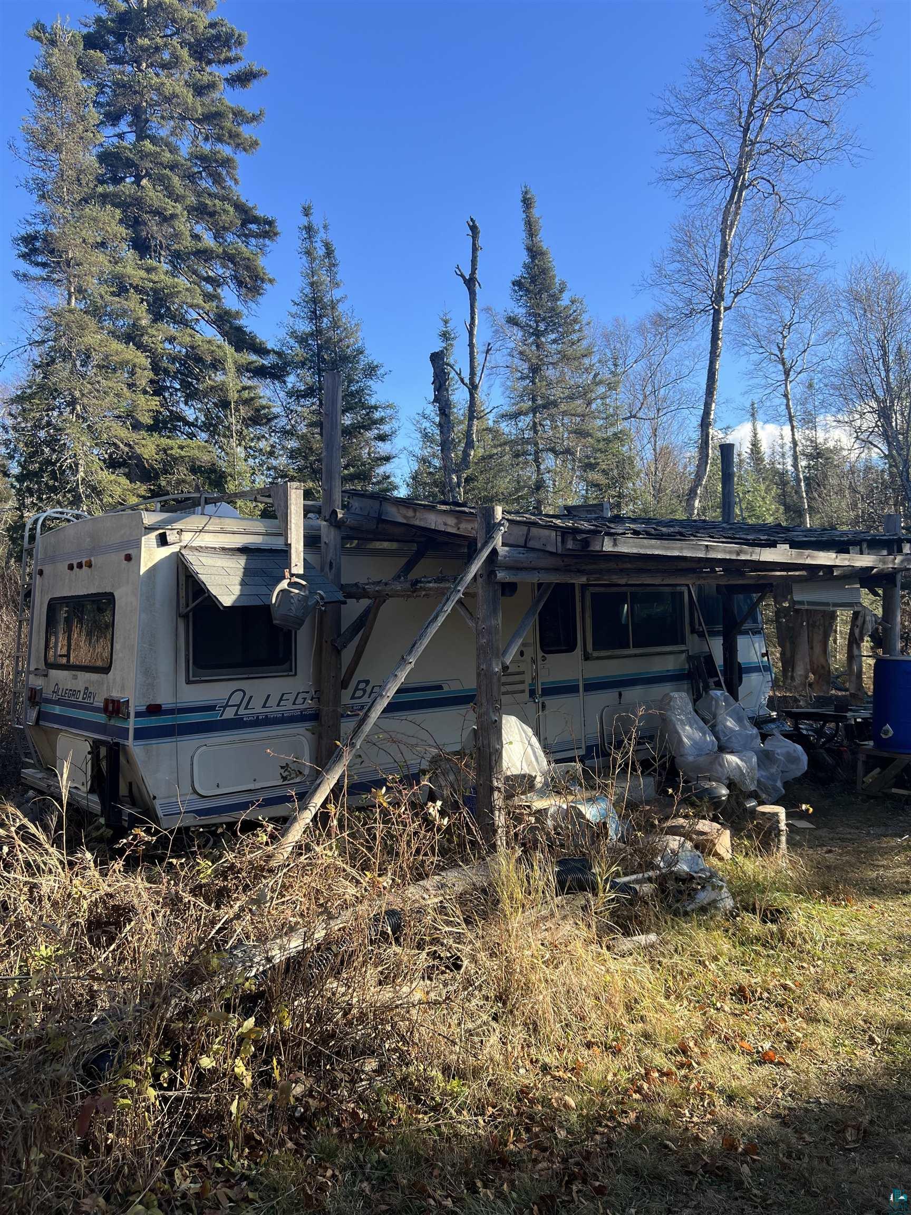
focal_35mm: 26
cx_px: 456
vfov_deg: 67.3
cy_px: 608
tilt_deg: +2.6
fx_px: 912
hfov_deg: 53.1
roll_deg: +2.3
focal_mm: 5.7
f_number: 1.5
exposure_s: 1/1068
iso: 50
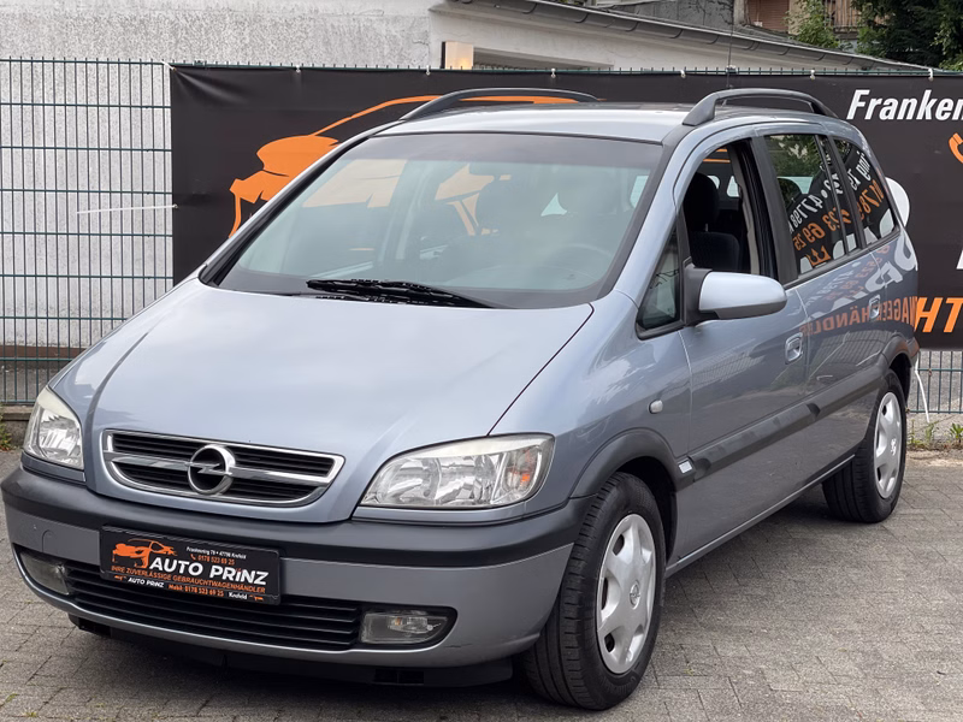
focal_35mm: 64
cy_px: 361
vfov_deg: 22.9
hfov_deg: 30.3
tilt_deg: -5.3
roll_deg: -0.8
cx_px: 482
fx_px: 1780
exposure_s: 1/269
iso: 25
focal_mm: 7.5
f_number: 2.2
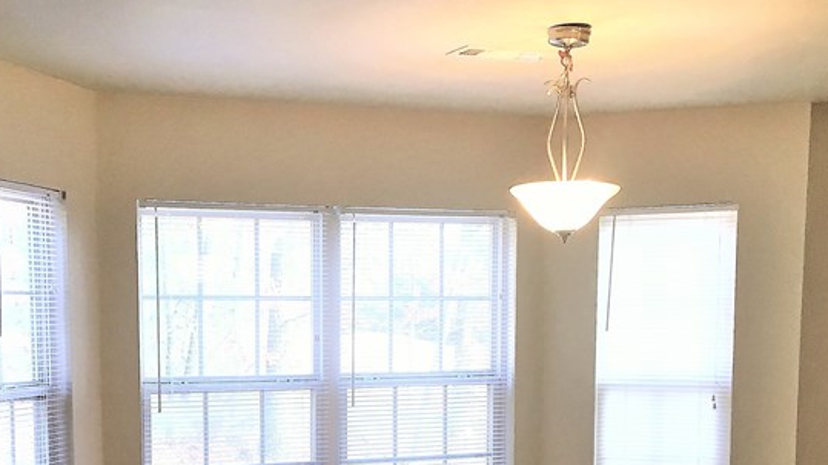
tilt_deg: -6.6
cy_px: 493
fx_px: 1317
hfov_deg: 34.4
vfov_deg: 19.3
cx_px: 249
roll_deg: +1.5
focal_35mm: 60
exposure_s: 1/40
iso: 32
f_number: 2.2
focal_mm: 4.15
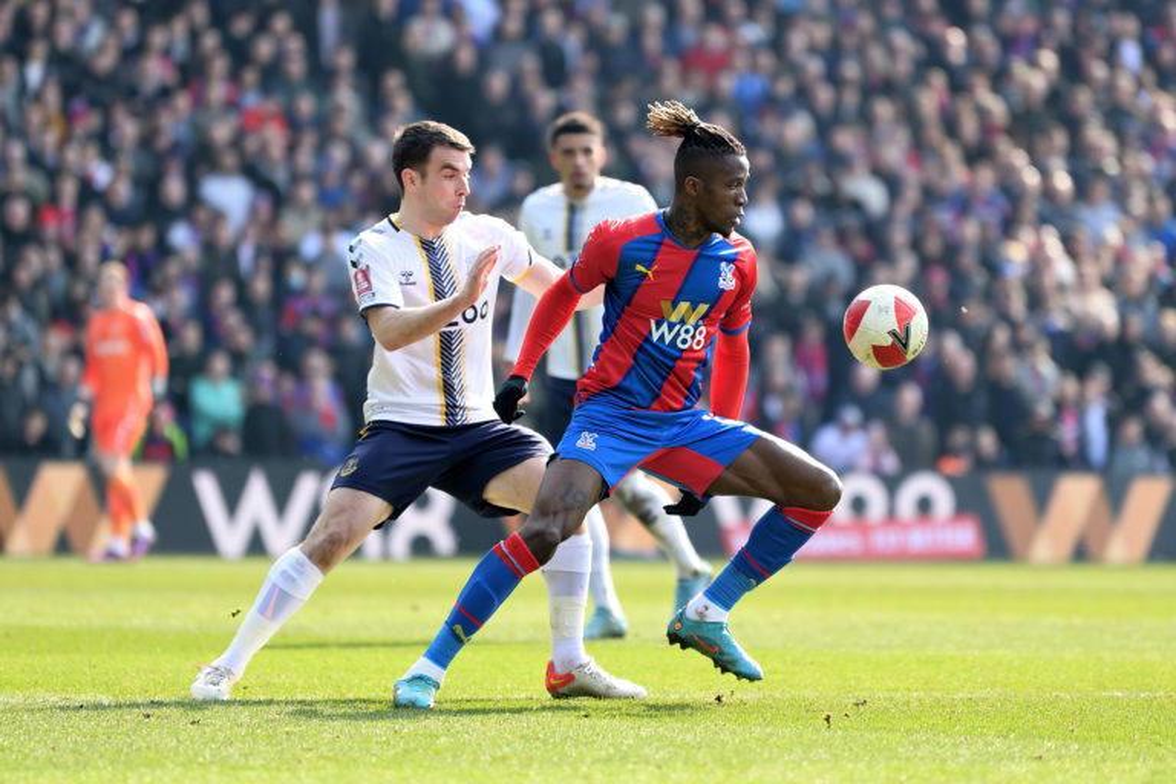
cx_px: 588
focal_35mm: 200
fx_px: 6533
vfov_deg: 6.9
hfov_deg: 10.3
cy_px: 392
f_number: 2.8
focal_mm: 200
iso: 400
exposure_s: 1/1250
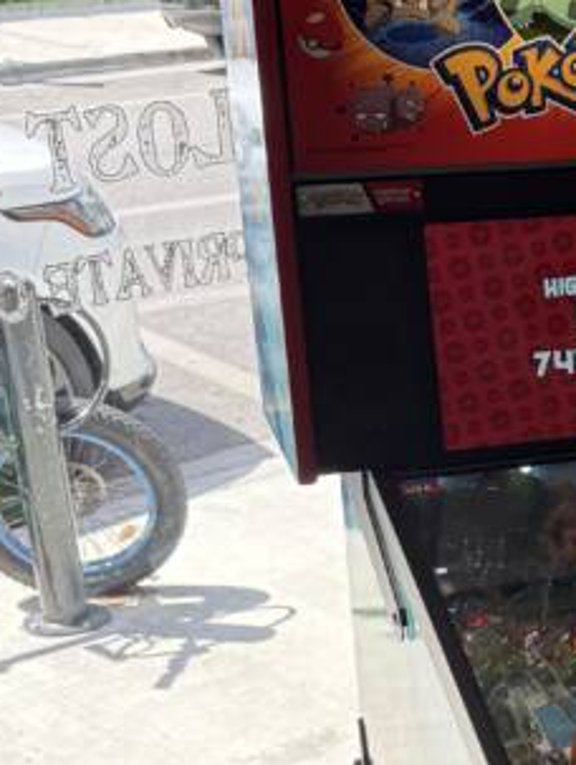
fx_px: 1793
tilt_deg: -24.6
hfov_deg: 16.9
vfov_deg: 23.5
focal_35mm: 81
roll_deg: -1.6
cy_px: 667
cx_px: 811
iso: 100
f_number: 1.78
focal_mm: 6.76
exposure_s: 1/598
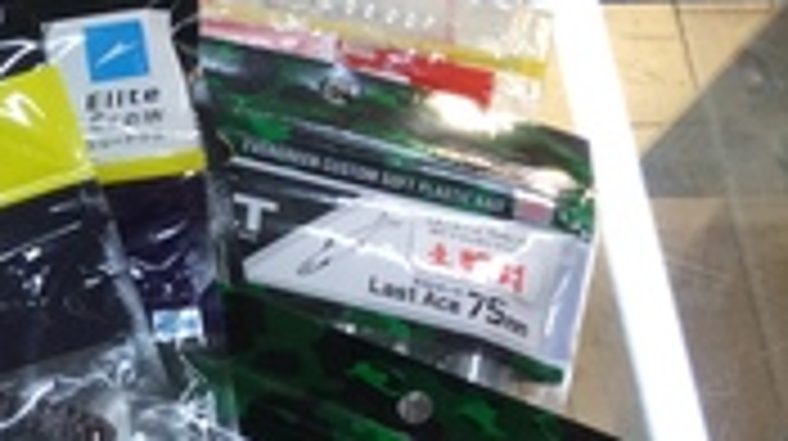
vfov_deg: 10.3
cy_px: 414
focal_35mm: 116
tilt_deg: -68.6
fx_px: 2421
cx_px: -536
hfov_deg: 16.2
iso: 25
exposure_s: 1/40
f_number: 2.4
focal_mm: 3.3
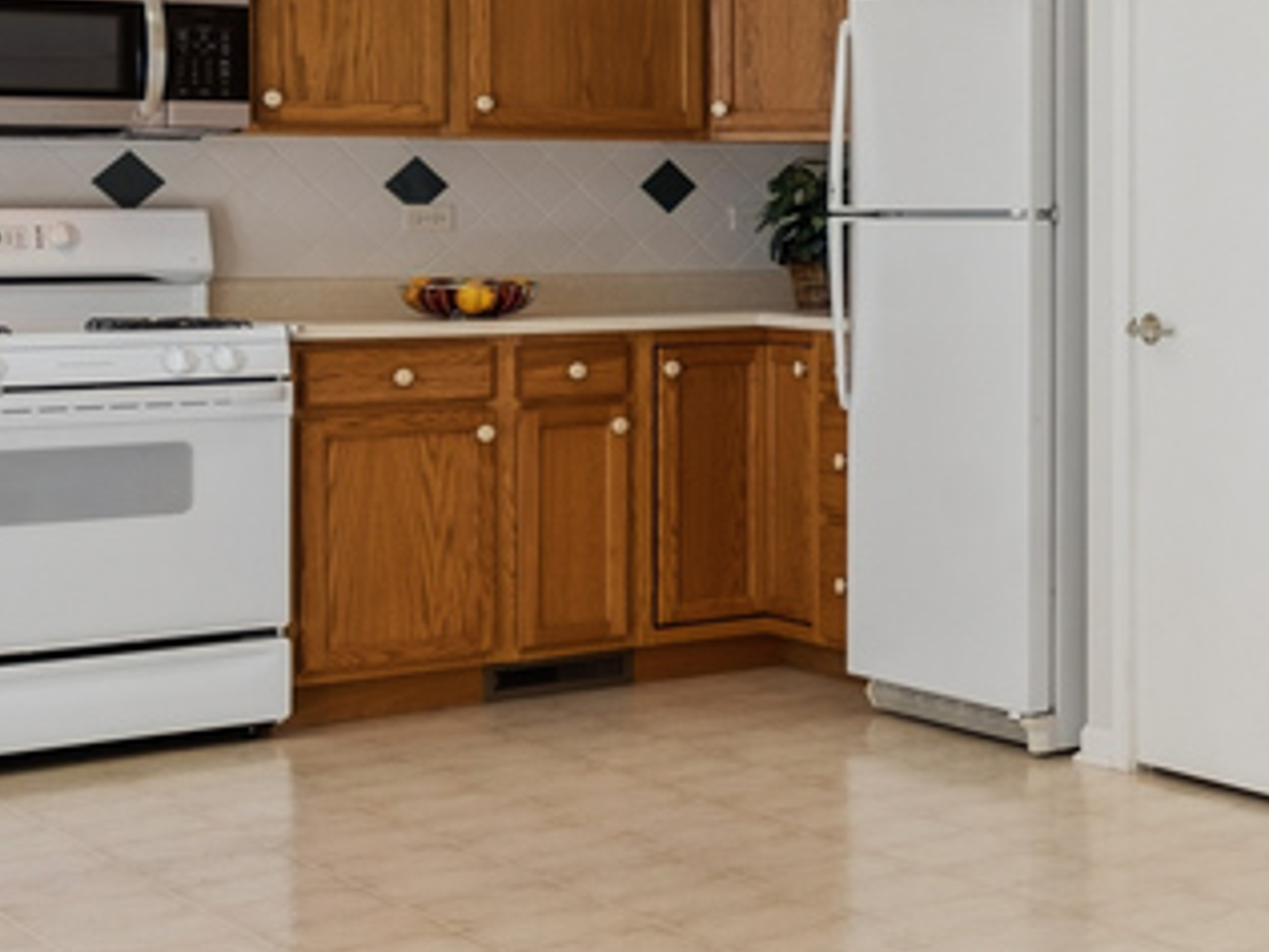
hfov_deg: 21.5
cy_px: 309
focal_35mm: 69
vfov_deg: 21.2
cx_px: 2104
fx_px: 2529
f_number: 8
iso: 200
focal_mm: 14
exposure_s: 1/30
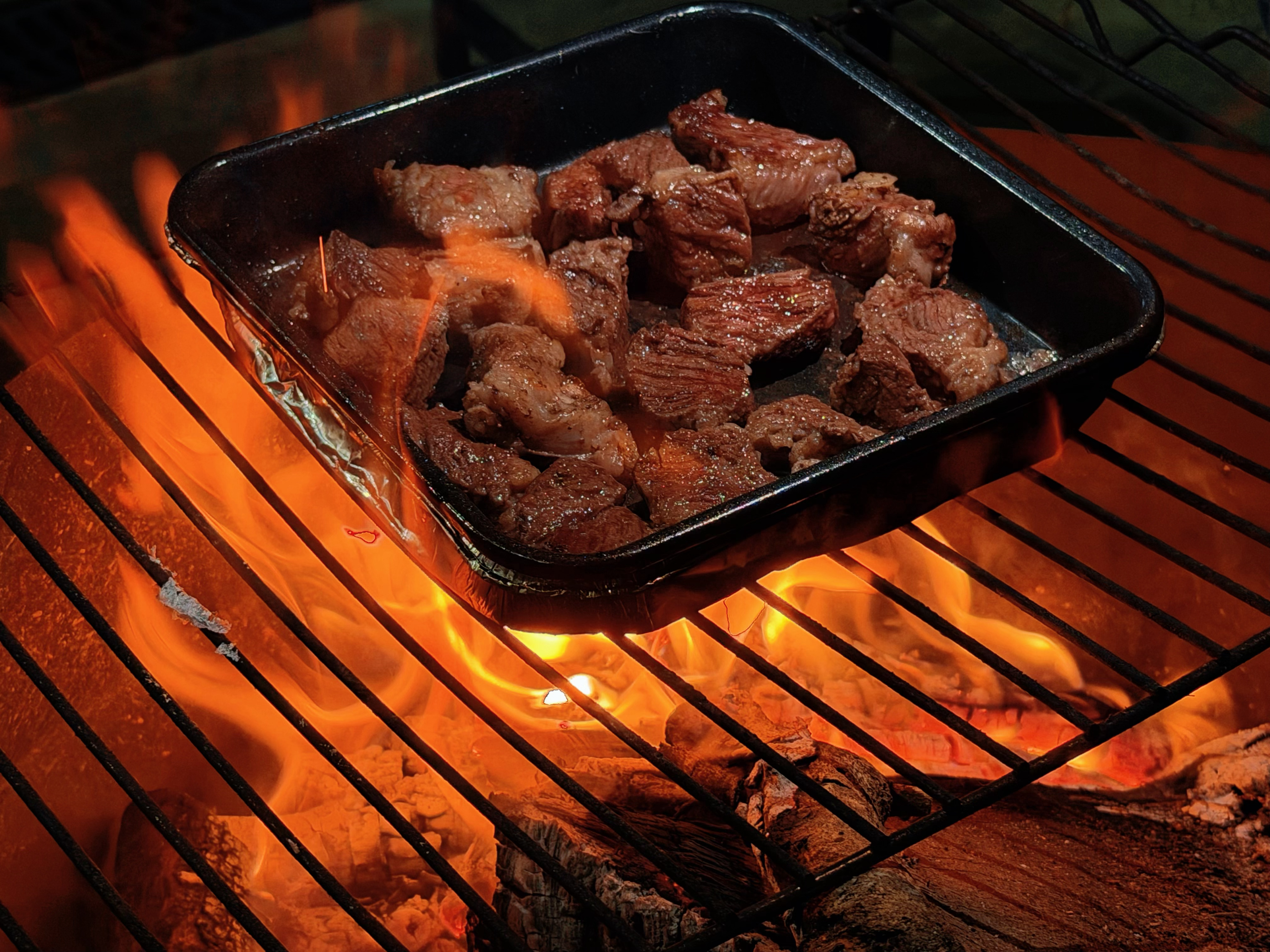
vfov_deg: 53.1
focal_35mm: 26
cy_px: 476
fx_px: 954
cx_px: 635
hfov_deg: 67.3
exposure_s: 1/60
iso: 125
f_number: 1.5
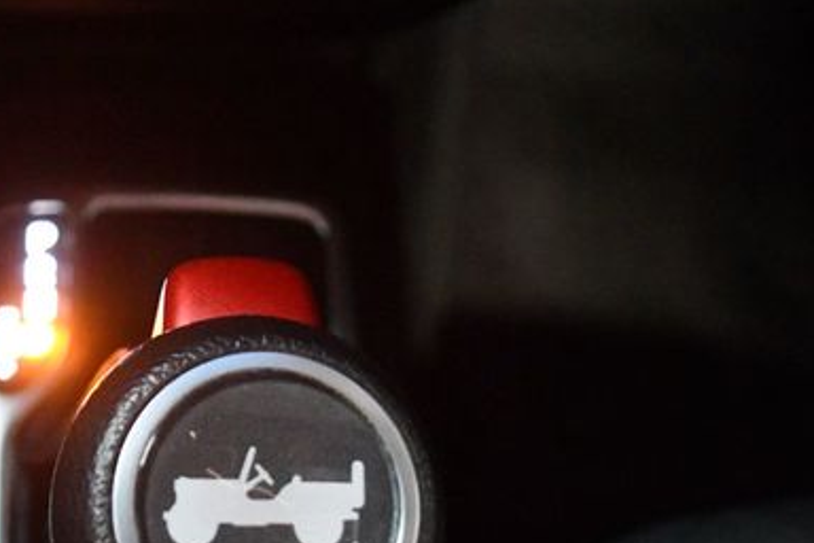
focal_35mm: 45
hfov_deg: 41.9
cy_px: 397
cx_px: 176
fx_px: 1017
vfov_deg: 29.5
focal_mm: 18
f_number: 3.5
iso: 12800
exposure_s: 1/50
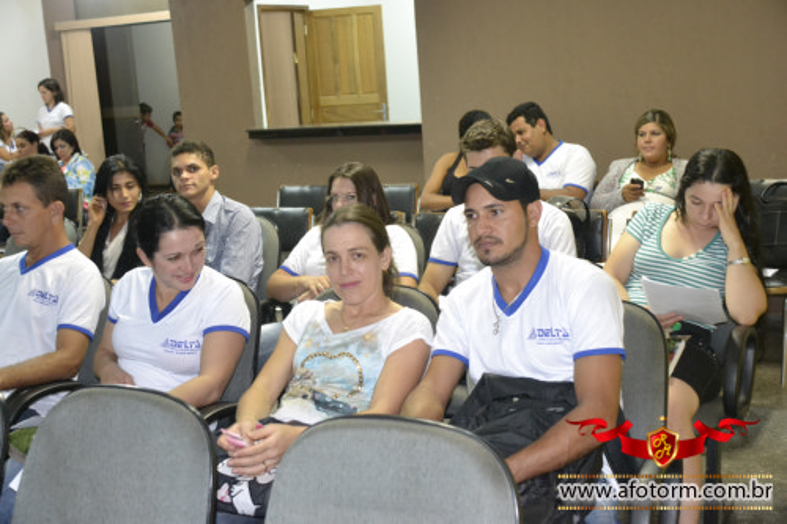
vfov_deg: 28.9
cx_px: 394
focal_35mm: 46
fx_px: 1016
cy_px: 262
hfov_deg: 42.3
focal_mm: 31
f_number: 4
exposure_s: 1/60
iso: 2800
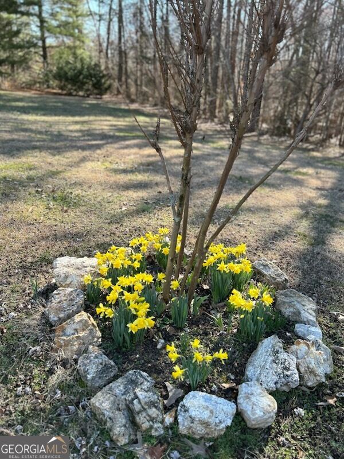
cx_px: 172
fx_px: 345
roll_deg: -4.0
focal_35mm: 26
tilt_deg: -21.7
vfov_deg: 67.3
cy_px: 230
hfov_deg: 53.1
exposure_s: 1/621
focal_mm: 5.7
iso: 50
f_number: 1.5
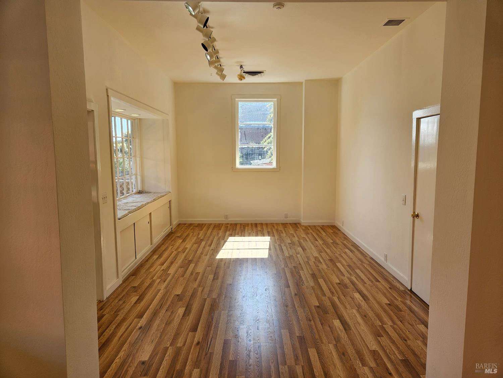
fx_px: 334
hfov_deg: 73.9
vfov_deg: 58.9
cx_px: 252
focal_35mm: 23
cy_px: 189
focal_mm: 5.4
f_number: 1.8
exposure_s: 1/157
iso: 25
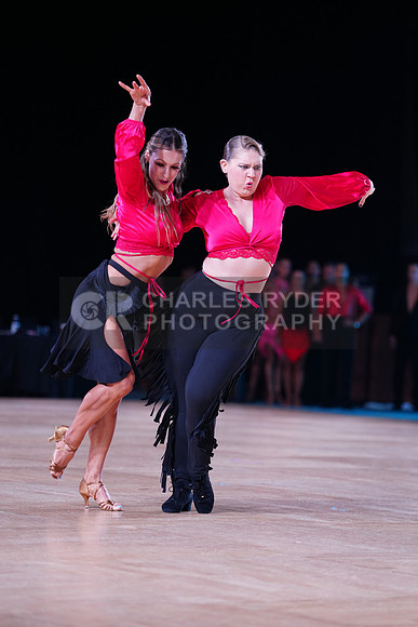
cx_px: 209
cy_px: 314
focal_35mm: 139
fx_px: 2419
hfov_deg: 9.9
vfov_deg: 14.8
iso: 1600
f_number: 2.8
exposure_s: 1/640
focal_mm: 139
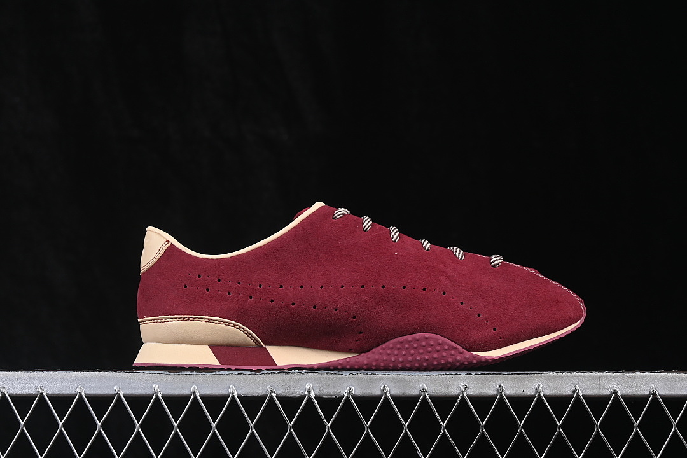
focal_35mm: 75
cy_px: 229
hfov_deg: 27.0
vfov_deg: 18.2
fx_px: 1431
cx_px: 344
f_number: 8
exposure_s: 1/80
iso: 160
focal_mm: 50
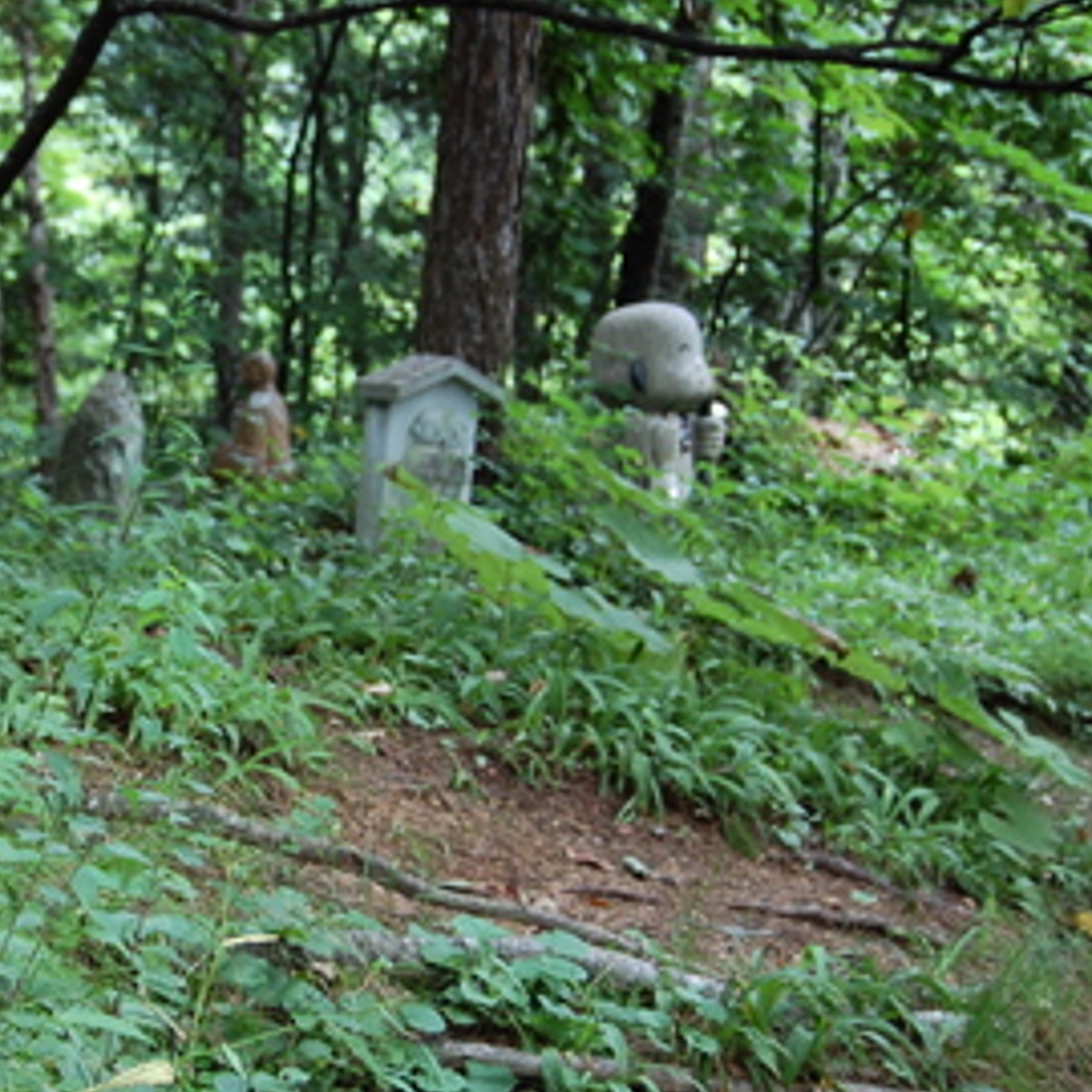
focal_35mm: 99
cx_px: -32
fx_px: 3531
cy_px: 556
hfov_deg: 17.1
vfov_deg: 17.6
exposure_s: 1/13
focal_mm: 35
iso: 200
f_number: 4.8
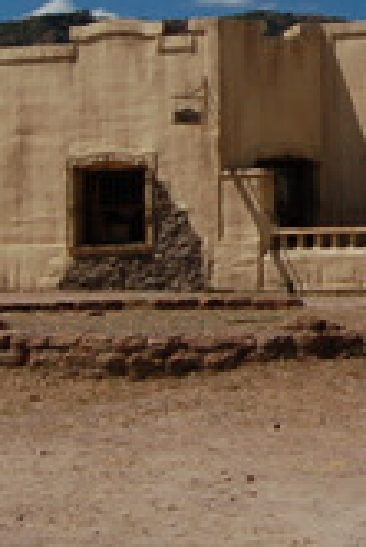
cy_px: 38
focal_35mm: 130
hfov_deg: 10.2
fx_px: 1978
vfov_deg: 15.5
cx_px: 577
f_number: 10
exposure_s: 1/400
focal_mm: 18
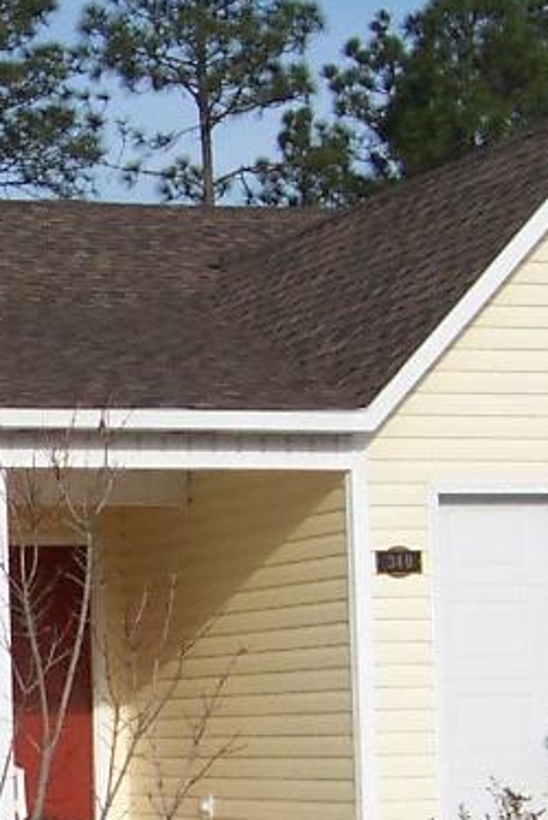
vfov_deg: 16.9
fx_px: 2735
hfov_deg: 11.1
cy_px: 625
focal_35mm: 120
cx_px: -208
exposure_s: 1/500
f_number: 5.6
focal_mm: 5.6
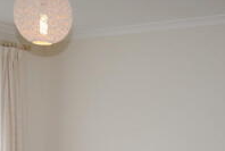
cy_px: 237
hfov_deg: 29.1
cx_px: 93
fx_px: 432
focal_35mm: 69
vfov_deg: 17.5
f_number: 4.8
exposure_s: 1/60
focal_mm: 14
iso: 200
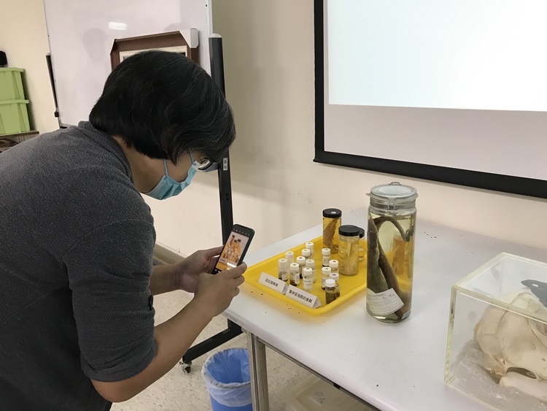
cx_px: 274
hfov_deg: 63.4
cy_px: 206
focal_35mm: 28
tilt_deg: -17.2
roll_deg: +2.2
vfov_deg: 49.8
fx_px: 443
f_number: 1.8
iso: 40
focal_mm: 3.99
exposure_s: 1/30
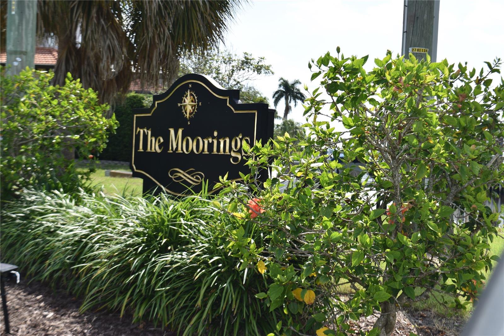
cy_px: 168
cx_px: 252
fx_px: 798
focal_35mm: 57
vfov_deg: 23.8
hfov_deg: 35.1
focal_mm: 38
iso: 100
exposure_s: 1/200
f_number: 9
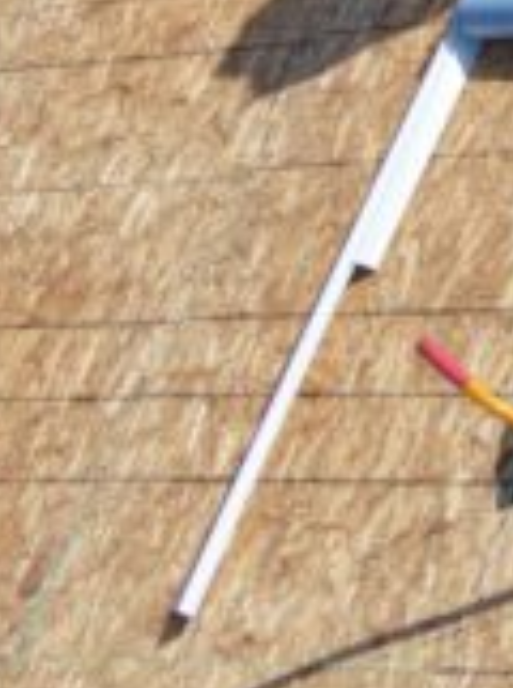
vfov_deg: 11.8
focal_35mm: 153
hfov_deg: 9.1
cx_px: 1039
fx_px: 3035
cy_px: -628
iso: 280
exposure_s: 1/8000
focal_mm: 8.67
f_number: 1.8
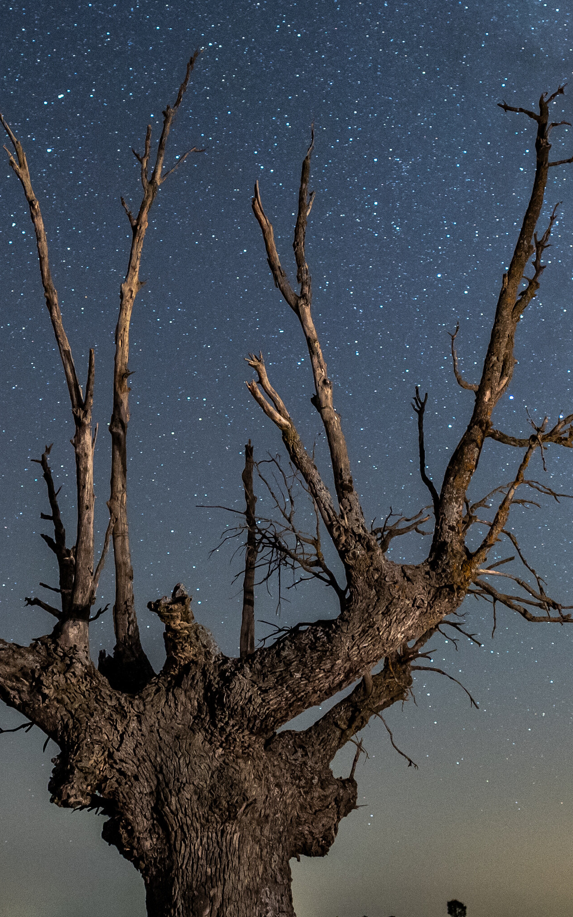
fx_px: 1249
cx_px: 238
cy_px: 368
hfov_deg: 25.8
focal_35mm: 50
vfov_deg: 40.1
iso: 3200
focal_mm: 20
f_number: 2.2
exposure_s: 15
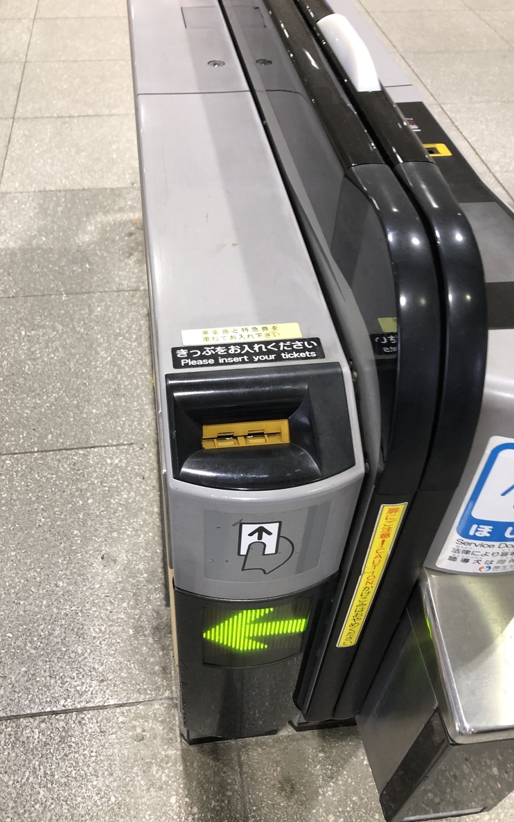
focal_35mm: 30
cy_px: 411
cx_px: 221
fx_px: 672
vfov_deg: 62.9
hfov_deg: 41.7
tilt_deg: -48.0
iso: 40
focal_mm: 3.99
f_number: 1.8
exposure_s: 1/23
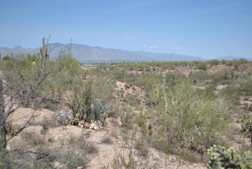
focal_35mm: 36
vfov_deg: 37.0
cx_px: 126
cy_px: 84
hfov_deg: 53.0
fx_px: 253
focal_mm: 24
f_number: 4
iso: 100
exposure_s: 1/1000
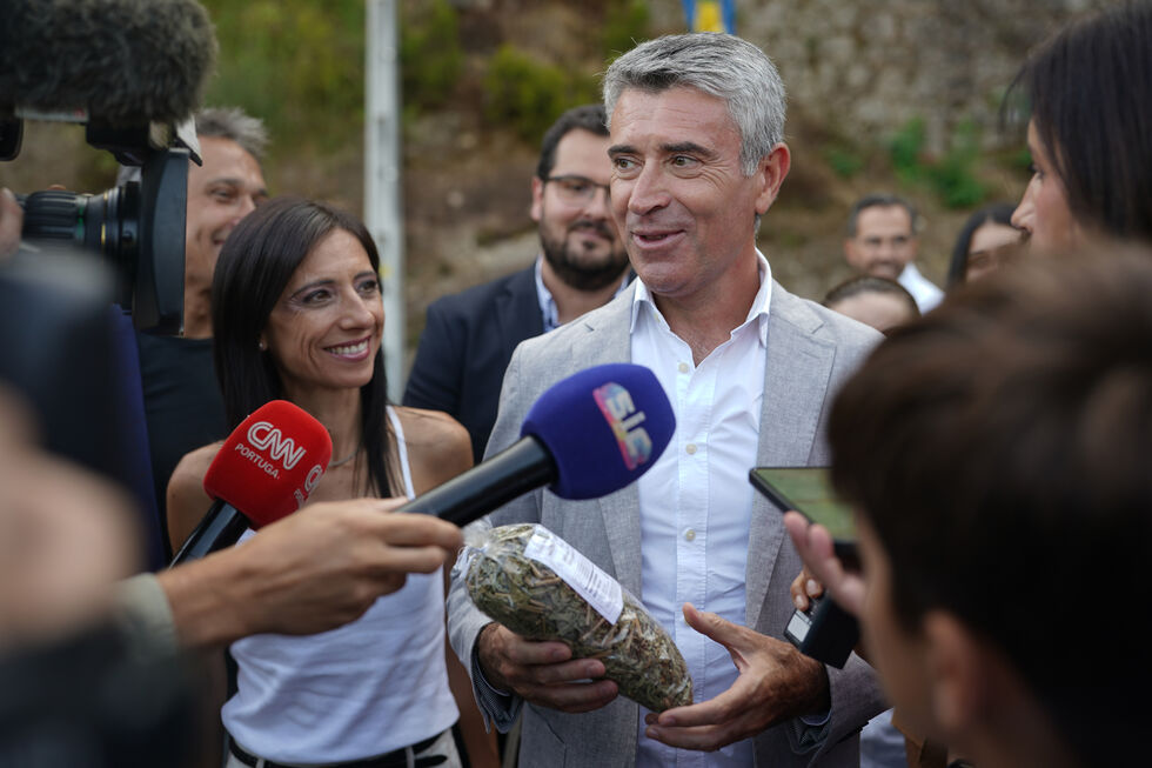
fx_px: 1120
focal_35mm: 35
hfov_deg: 54.4
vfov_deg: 37.8
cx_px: 576
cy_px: 384
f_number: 2.2
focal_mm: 35
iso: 80
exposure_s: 1/250
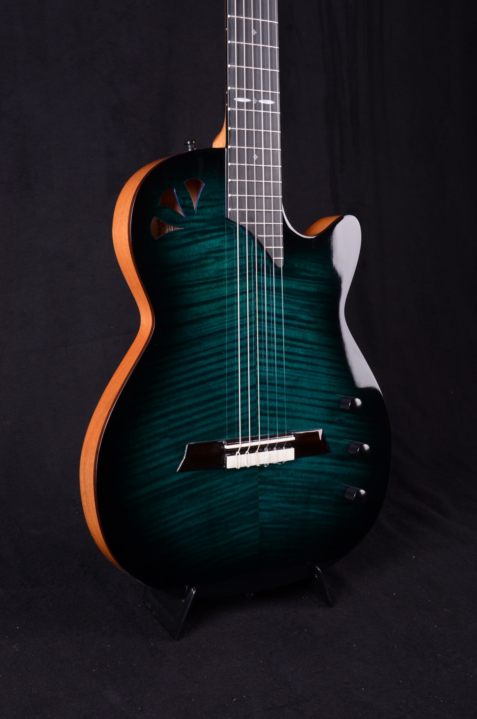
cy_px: 360
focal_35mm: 51
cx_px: 238
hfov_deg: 26.4
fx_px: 1018
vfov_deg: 39.0
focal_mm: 34
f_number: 11
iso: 200
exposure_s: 1/200
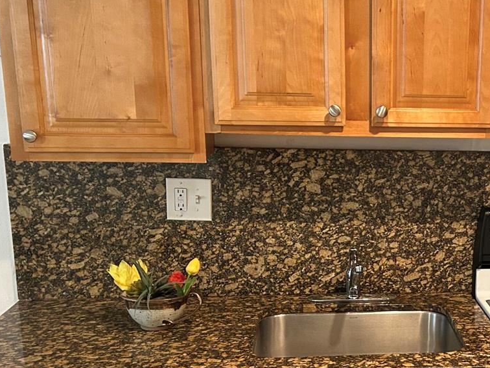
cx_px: 422
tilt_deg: -13.3
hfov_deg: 33.5
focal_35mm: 55
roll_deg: -1.5
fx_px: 779
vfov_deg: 26.3
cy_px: 263
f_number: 1.5
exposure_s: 1/40
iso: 400
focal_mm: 5.7
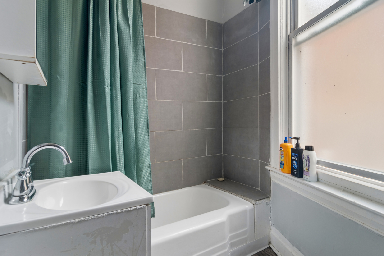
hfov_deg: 90.0
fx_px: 192
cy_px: 128
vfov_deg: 67.4
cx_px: 192
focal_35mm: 18
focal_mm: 12
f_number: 8
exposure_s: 1/15
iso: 200
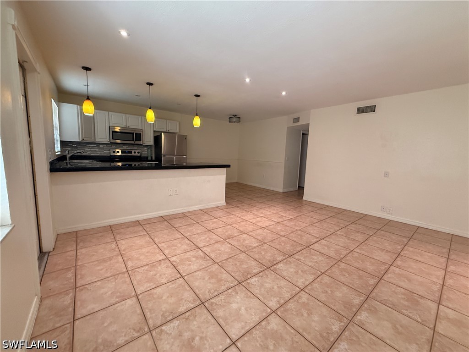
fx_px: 190
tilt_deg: -6.8
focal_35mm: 14
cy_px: 176
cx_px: 234
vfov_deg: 85.7
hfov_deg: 102.1
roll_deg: -1.9
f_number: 2.2
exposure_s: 1/120
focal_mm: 2.22
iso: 640
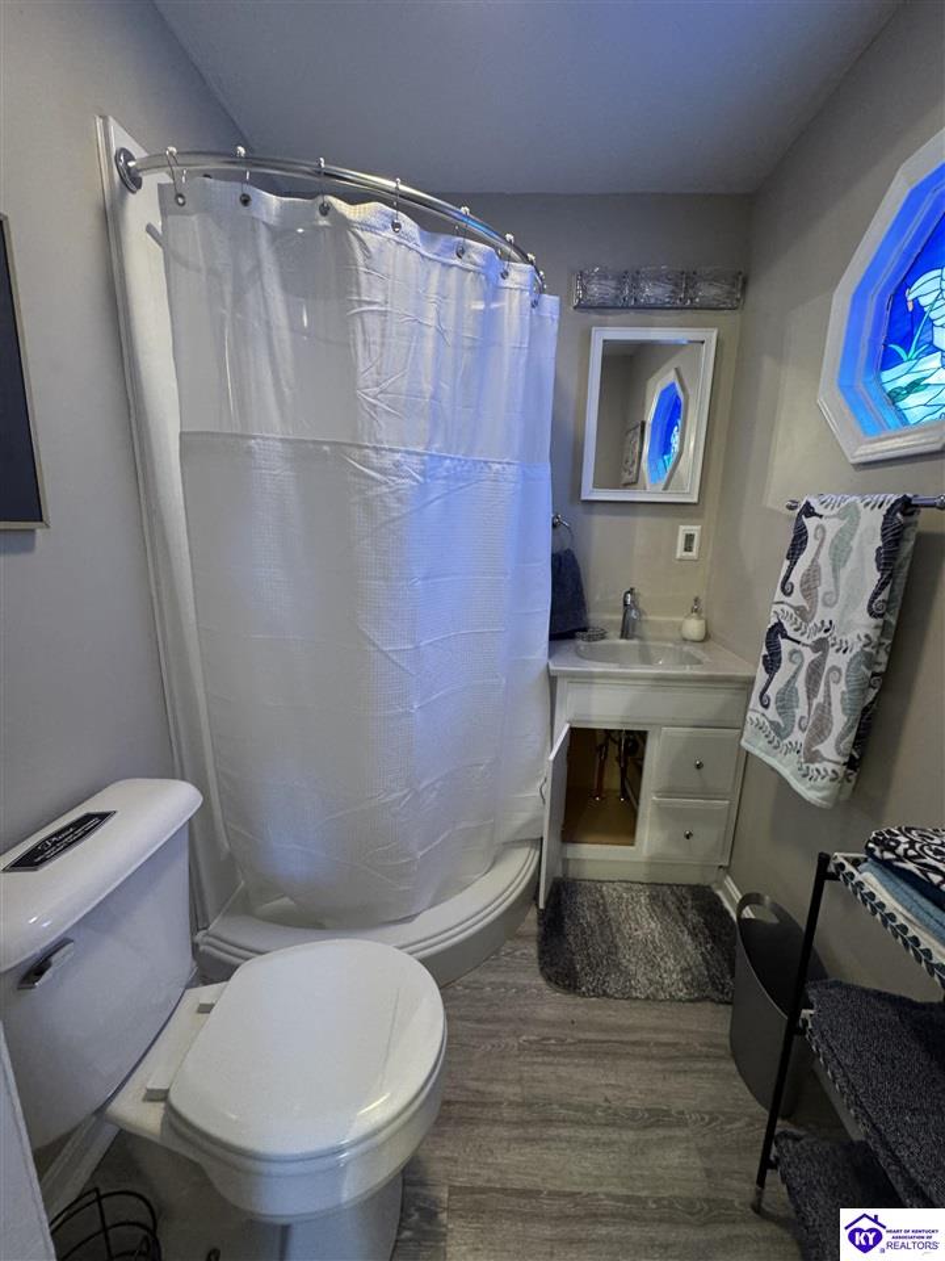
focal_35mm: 14
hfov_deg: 85.7
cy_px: 630
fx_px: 510
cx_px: 472
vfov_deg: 102.1
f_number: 2.2
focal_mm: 2.22
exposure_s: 1/60
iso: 640
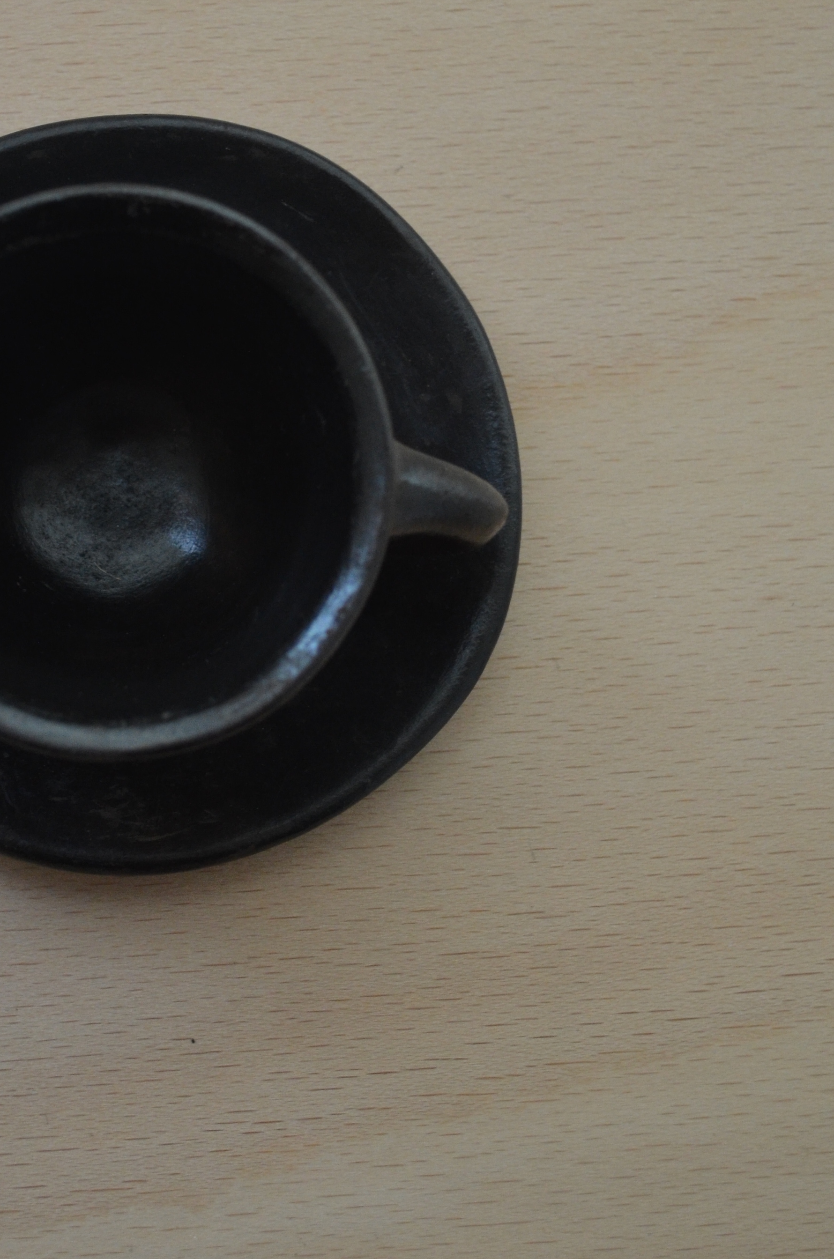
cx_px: 167
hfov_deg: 20.3
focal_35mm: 66
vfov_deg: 30.5
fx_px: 2304
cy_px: 511
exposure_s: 1/60
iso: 800
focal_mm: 24
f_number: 4
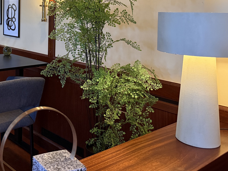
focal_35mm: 45
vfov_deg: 30.7
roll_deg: -0.5
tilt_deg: -2.4
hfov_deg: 39.2
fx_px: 296
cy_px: 17
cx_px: 25
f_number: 1.78
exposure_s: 1/50
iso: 640
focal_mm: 6.76
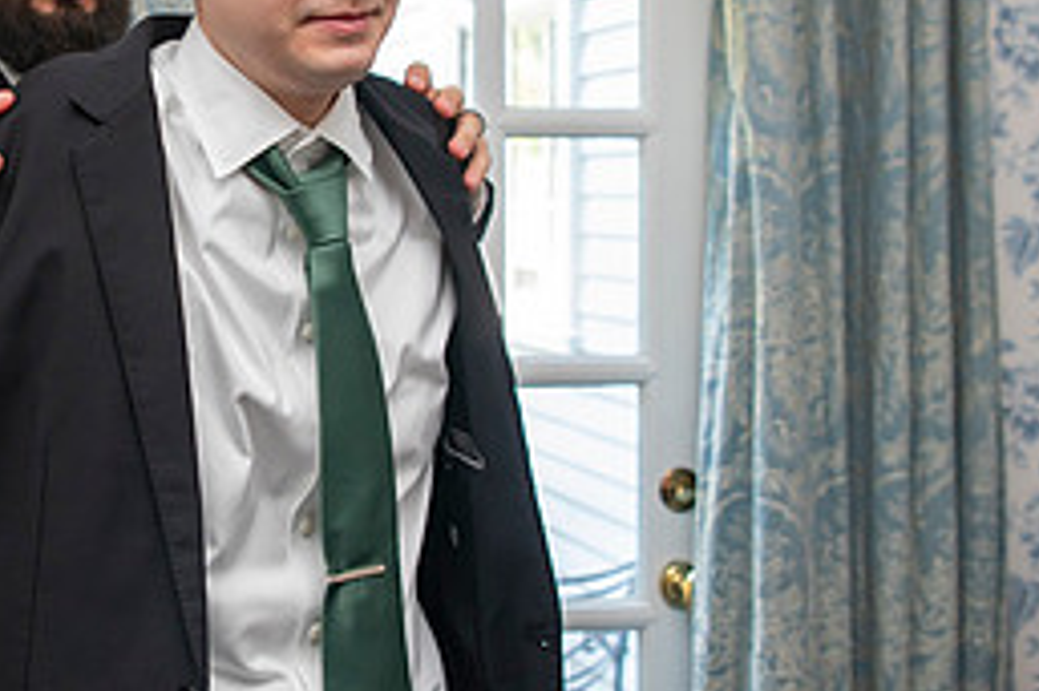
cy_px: 246
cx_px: 190
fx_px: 1615
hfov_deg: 34.4
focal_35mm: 56
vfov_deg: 24.1
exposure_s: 1/100
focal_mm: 24
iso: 800
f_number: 2.8
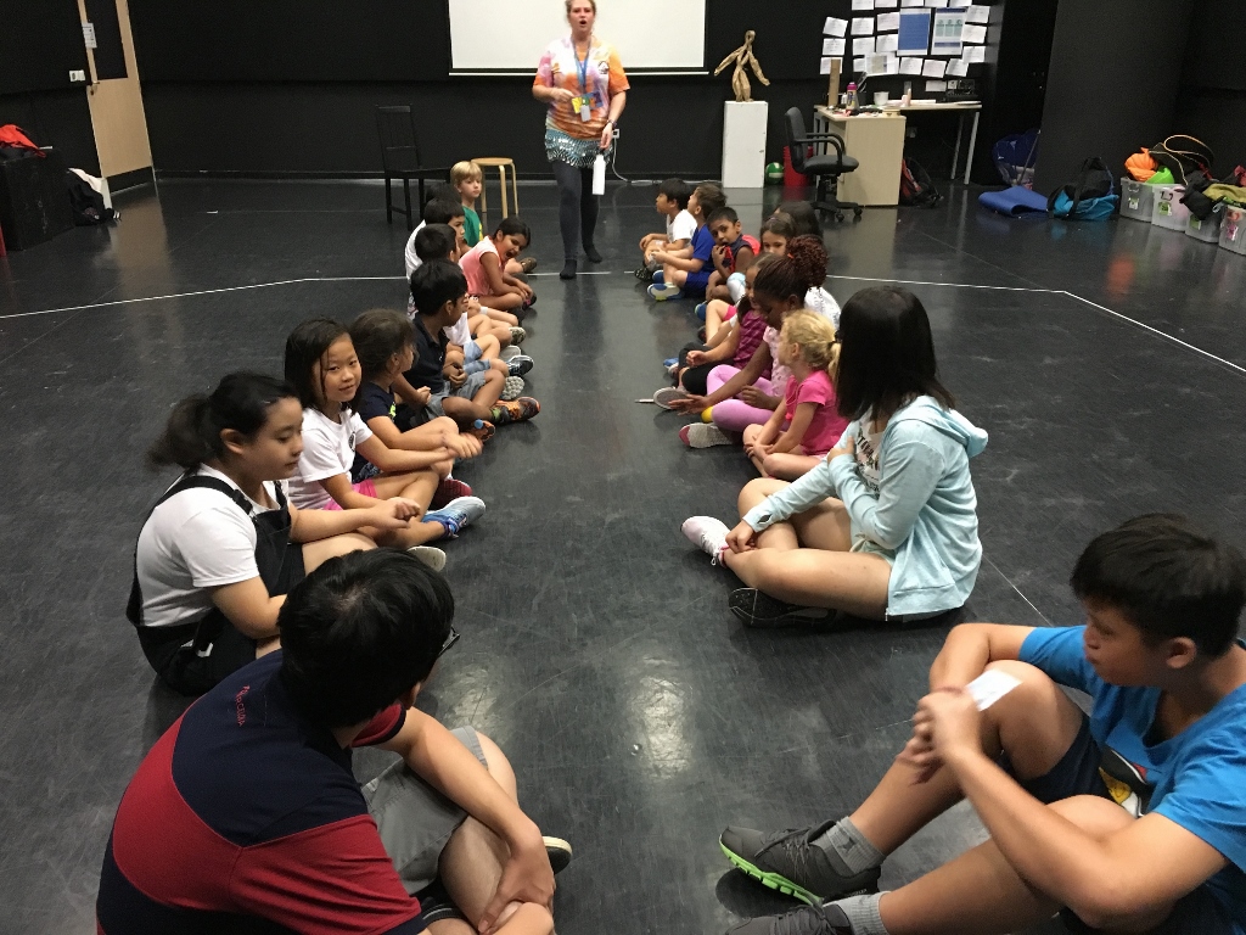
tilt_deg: -21.6
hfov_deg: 61.7
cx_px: 623
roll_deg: -0.5
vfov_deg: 48.2
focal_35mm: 29
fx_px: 1044
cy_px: 468
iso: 250
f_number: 2.2
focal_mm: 4.15
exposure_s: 1/17
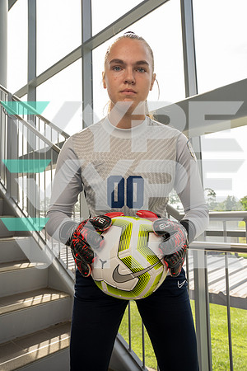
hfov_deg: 45.0
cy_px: 186
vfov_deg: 63.7
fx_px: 298
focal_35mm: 29
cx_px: 124
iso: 800
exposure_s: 1/250
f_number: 7.1
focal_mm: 29
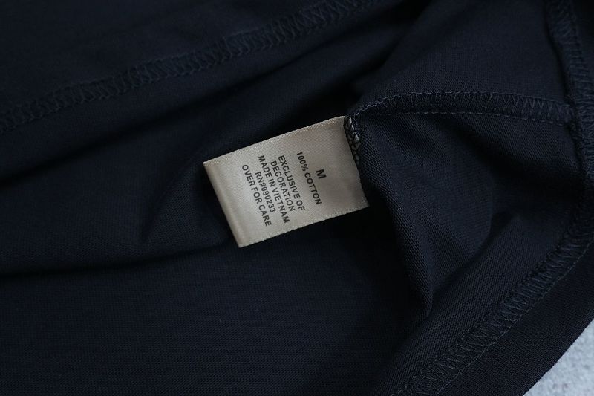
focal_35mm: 46
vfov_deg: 28.9
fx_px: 767
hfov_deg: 42.3
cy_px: 198
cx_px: 297
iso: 1000
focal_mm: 31
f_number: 8
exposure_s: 1/160
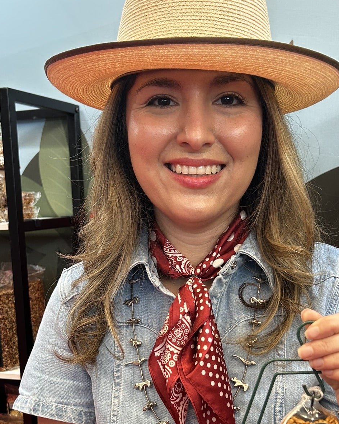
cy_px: 300
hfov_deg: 34.1
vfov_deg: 41.2
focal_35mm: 44
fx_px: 552
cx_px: 179
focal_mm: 5.7
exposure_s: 1/60
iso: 125
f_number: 1.5
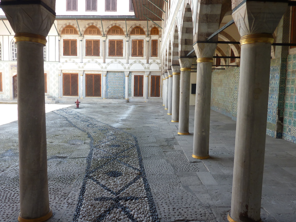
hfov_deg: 65.3
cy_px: 112
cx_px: 141
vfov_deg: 51.3
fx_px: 231
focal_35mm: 27
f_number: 3.3
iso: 80
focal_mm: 4.1
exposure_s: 1/80
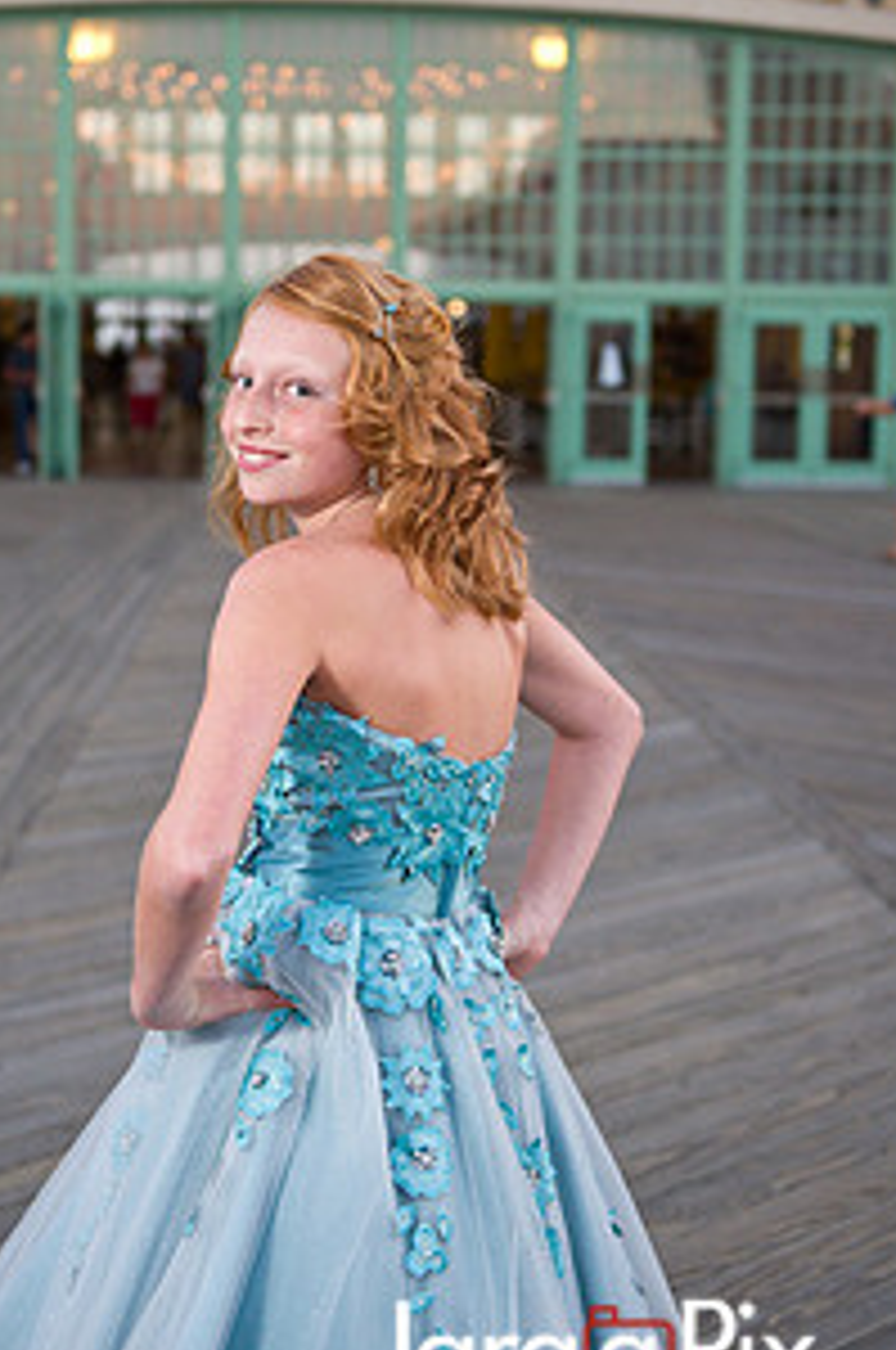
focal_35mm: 63
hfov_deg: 21.4
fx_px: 2360
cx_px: 299
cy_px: 526
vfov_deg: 31.8
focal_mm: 42
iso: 800
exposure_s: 1/250
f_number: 3.2
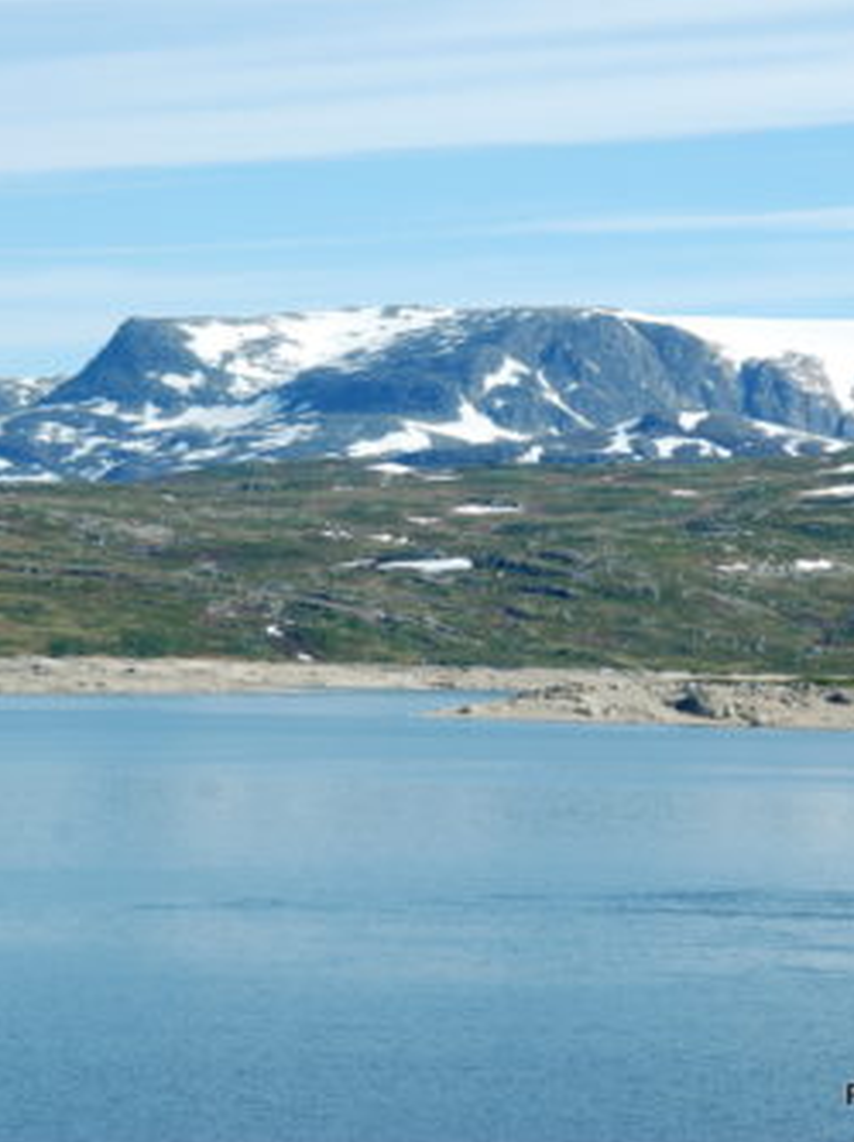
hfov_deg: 9.7
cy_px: 571
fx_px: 5010
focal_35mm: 152
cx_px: 580
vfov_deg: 13.0
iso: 100
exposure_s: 1/125
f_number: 11
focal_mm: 70
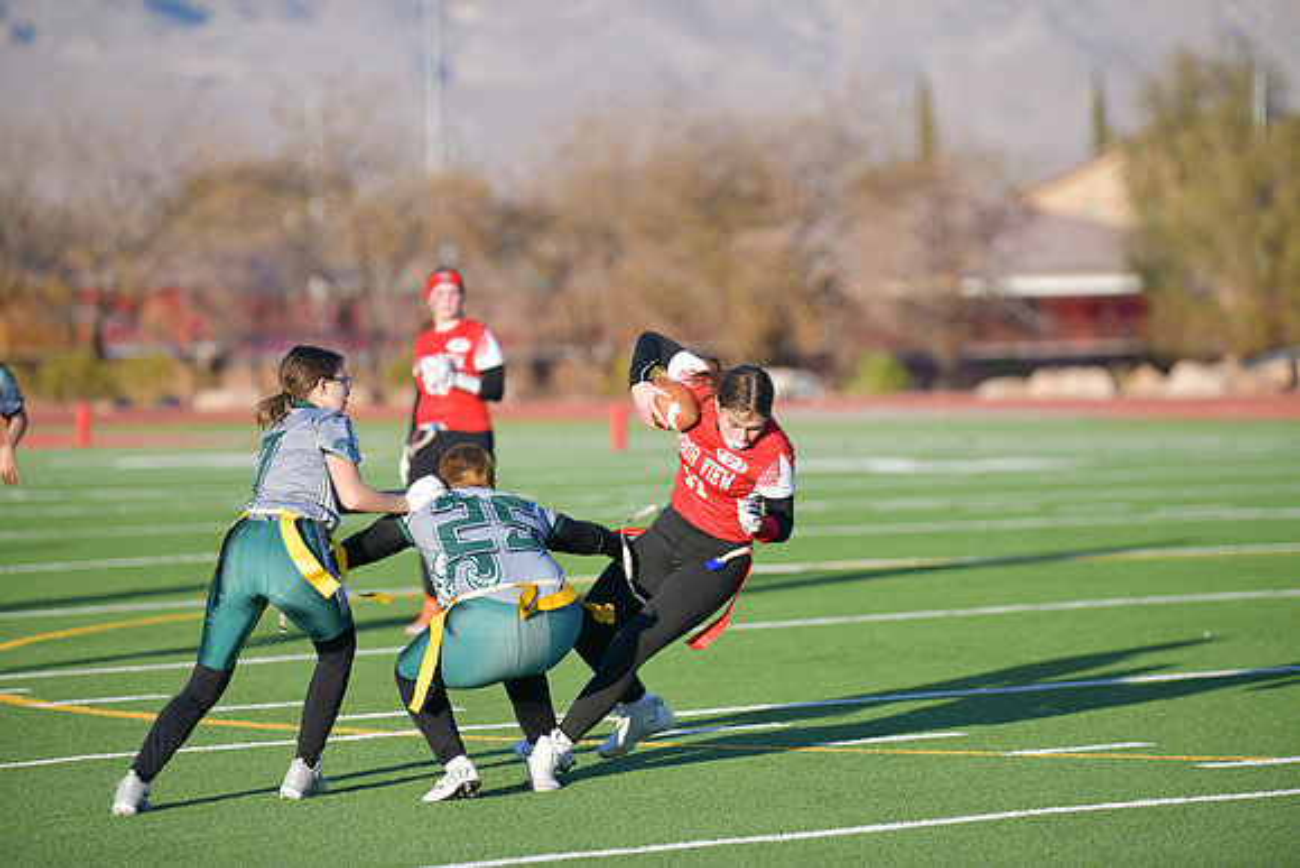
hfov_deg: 9.8
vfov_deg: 6.5
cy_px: 434
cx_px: 650
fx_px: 7585
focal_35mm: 210
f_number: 2.8
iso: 64
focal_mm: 210
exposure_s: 1/800
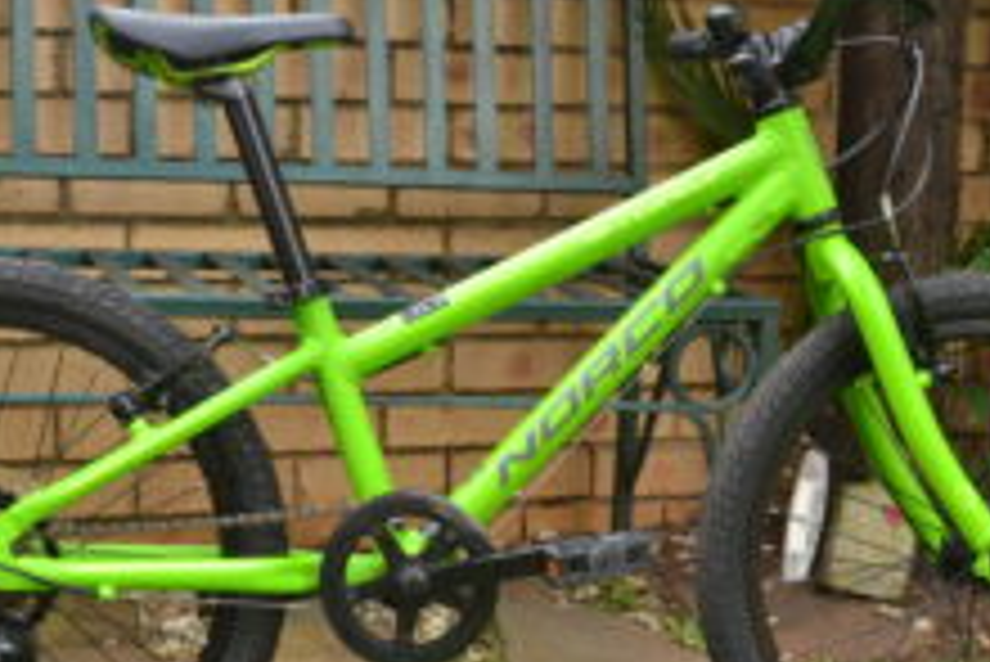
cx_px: 454
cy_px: 448
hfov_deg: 28.4
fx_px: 1954
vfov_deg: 19.2
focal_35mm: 71
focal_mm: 26
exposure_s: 1/60
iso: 720
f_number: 10
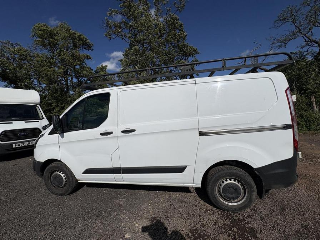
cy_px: 120
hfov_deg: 102.1
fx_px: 129
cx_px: 160
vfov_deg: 85.7
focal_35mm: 14
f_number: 2.2
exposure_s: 1/9009
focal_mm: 2.22
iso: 32
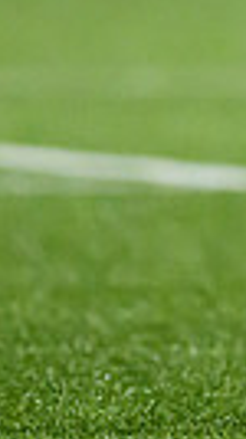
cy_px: -184
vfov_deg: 0.9
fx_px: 29008
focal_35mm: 2492
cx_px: 914
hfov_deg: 0.5
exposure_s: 1/1600
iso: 6400
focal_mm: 400
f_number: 3.2
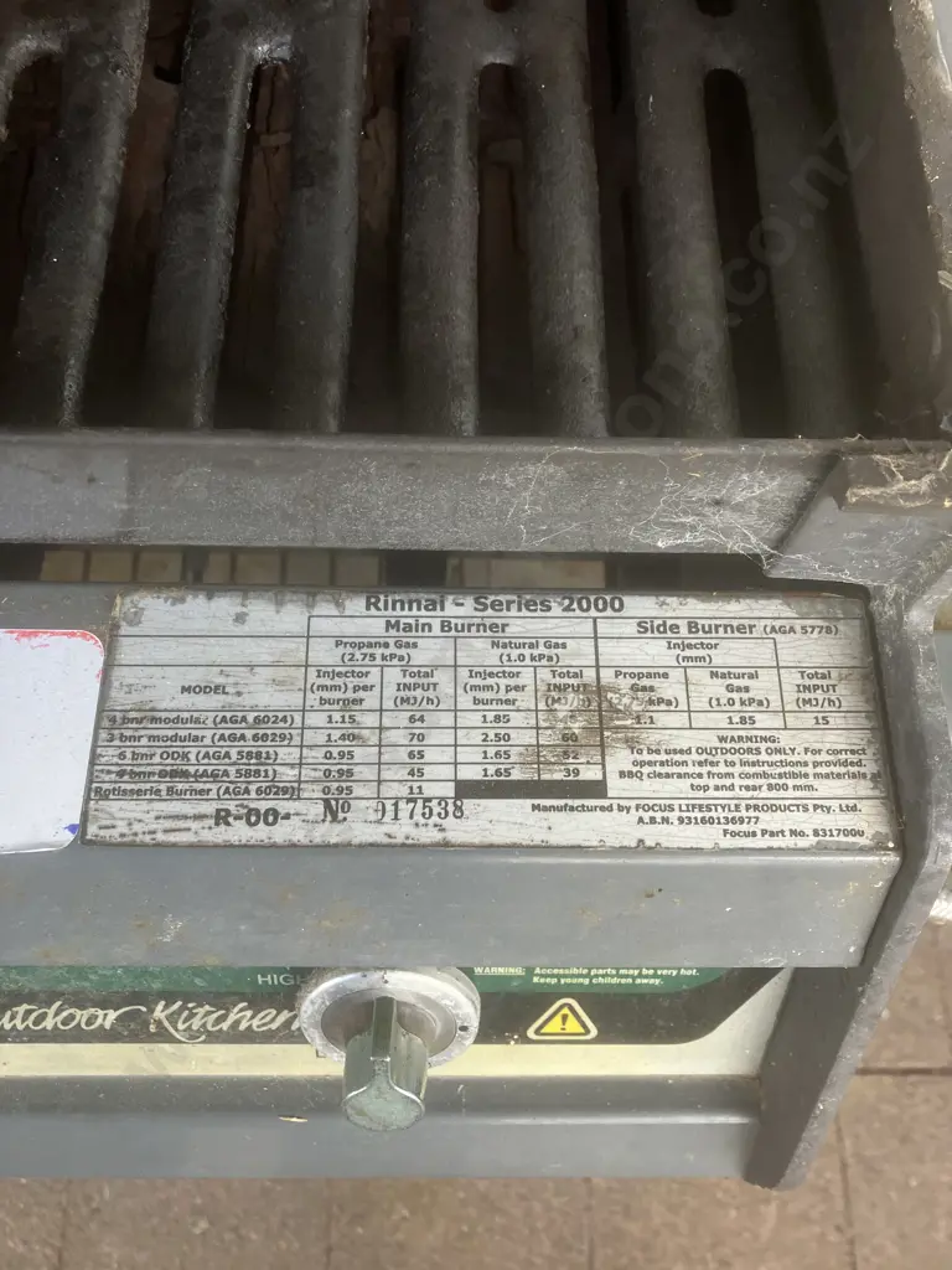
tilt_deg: -66.2
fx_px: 1027
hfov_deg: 49.7
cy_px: 635
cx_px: 476
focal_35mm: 28
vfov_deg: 63.4
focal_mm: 3.99
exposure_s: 1/114
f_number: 1.8
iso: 80
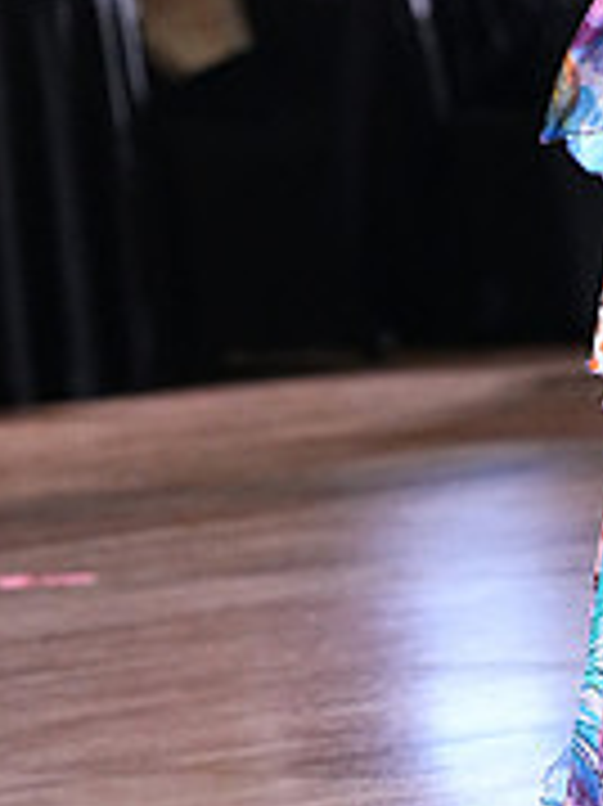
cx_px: 718
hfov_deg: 3.5
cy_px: -261
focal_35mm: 421
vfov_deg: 4.7
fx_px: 9790
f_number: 4.5
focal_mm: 135
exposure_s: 1/400
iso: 6400
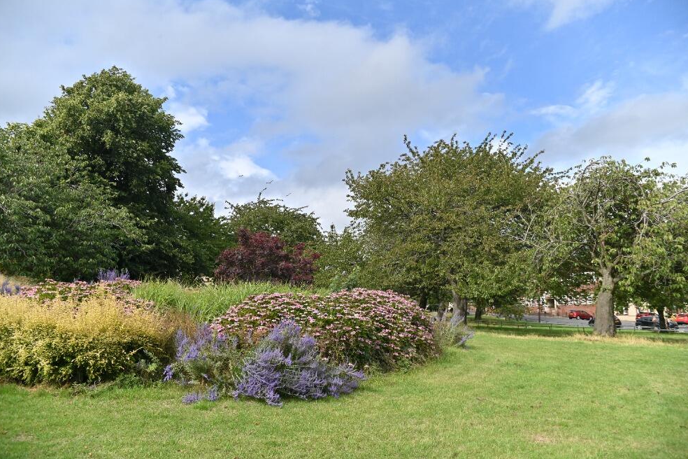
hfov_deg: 69.4
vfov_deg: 49.5
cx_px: 338
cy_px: 221
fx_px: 497
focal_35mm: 26
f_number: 13
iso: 100
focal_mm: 25
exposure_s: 1/250
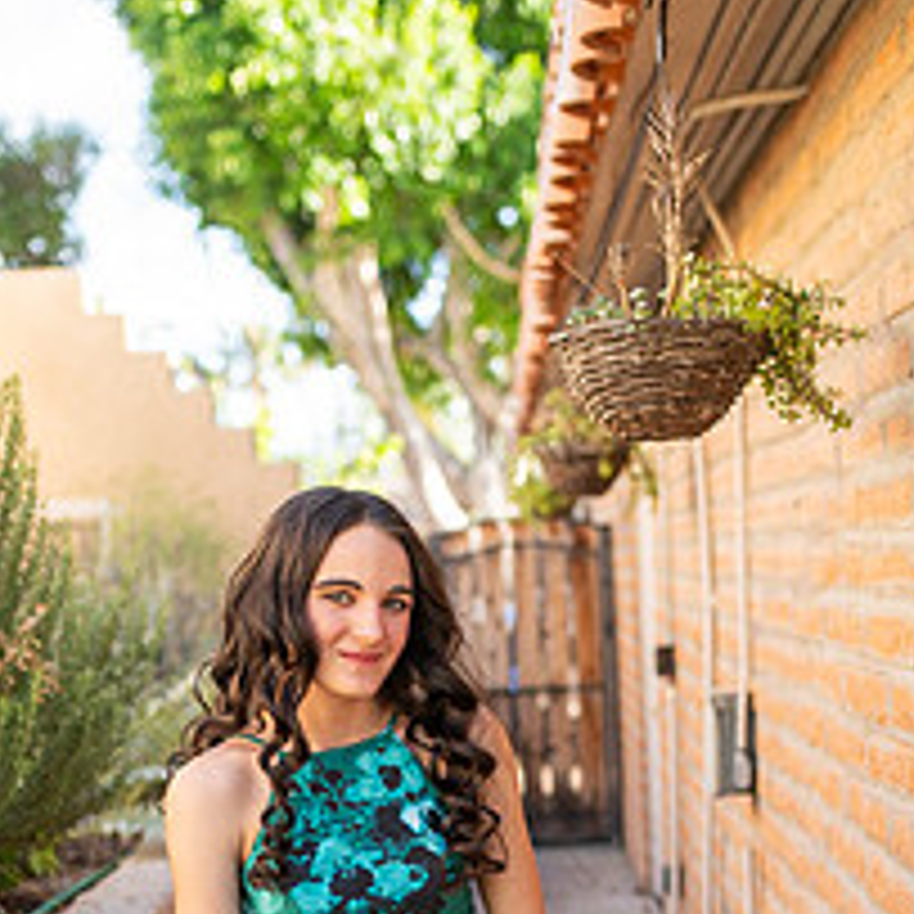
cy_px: 968
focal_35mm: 66
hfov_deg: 26.1
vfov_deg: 24.6
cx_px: 421
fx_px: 1972
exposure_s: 1/640
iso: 100
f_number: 2
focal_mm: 35
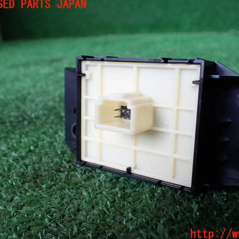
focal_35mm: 36
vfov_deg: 46.0
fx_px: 281
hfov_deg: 45.6
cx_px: 150
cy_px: 120
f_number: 2.3
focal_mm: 5.4
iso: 200
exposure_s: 1/125
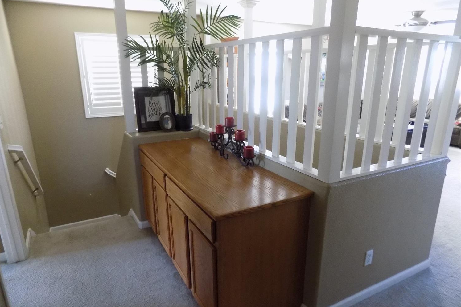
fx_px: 307
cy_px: 170
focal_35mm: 24
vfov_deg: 53.0
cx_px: 230
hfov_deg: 73.8
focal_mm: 4
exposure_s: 1/13
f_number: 3.1
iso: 400
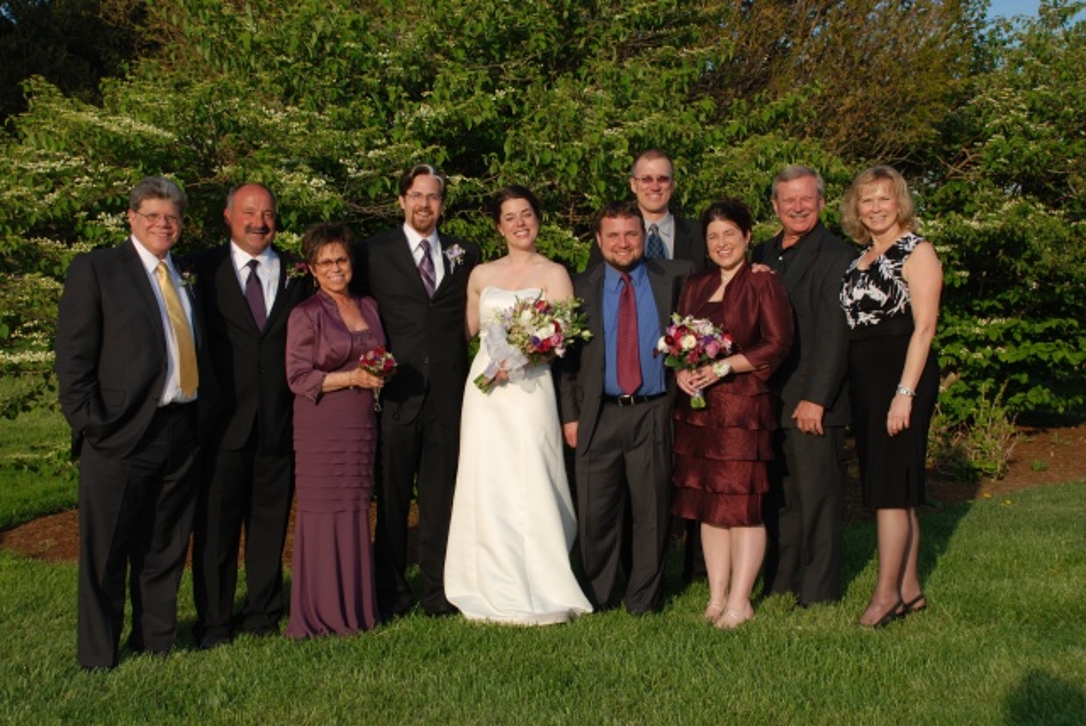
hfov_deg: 41.1
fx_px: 1449
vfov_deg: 28.1
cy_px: 363
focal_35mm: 48
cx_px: 543
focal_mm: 32
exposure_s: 1/200
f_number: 8
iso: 100
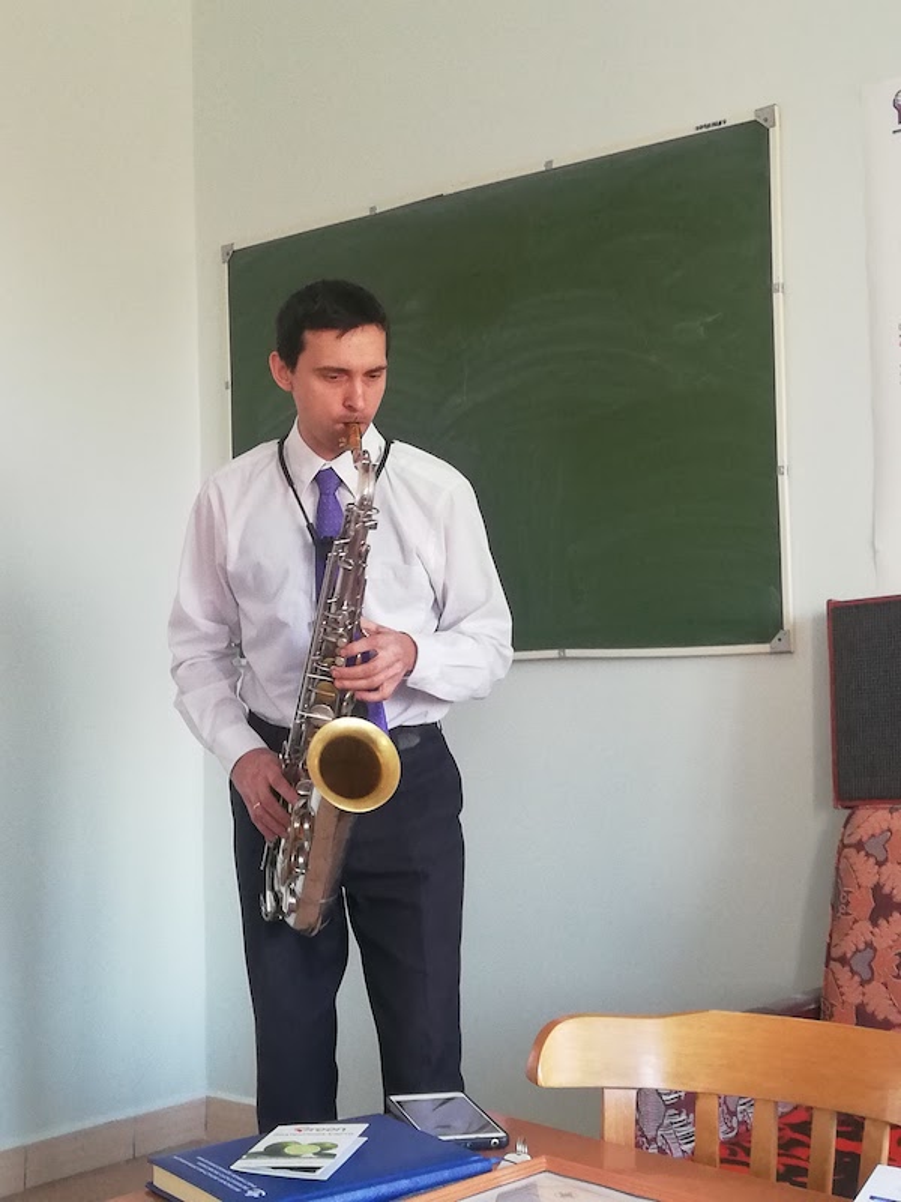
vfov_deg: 38.2
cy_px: 601
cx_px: 450
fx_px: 1735
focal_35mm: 50
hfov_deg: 29.1
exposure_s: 1/30
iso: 200
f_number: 2.2
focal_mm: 3.81
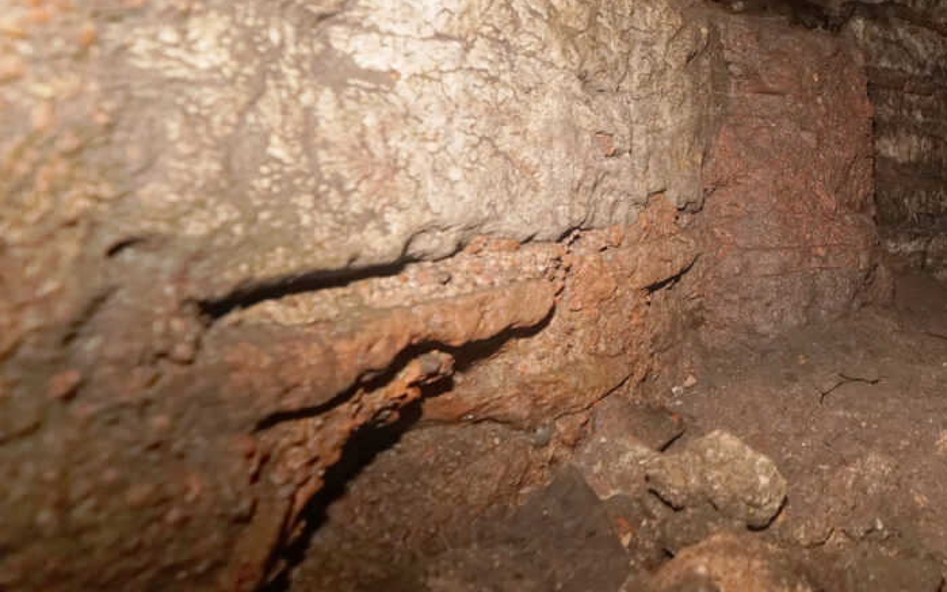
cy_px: 198
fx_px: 723
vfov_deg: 43.9
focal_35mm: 28
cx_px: 997
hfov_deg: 50.1
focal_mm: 12
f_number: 4
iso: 1600
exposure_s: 1/60
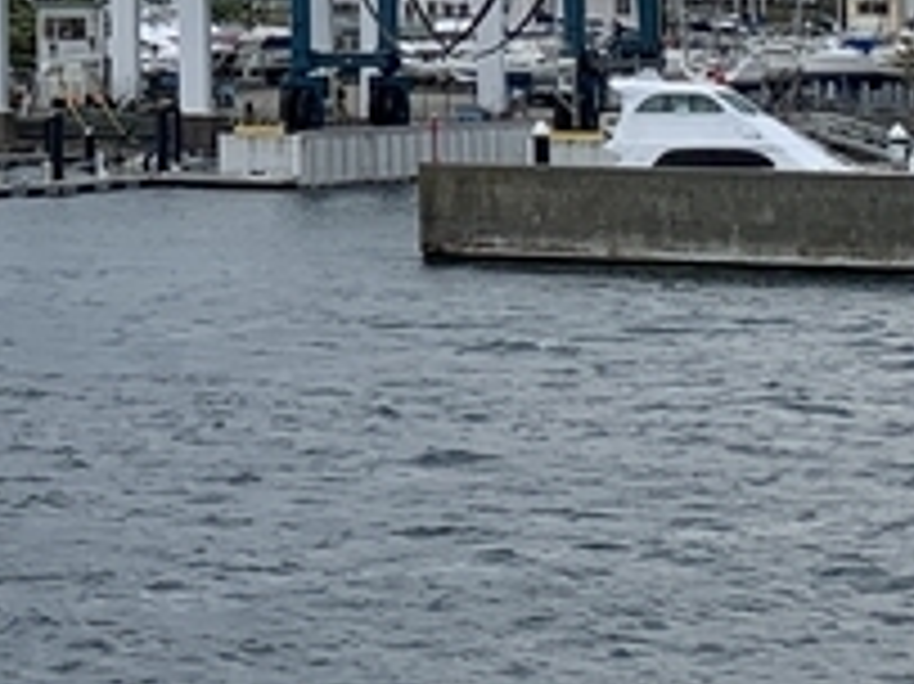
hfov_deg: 12.5
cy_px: -410
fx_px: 4064
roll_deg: +0.9
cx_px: -216
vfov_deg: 9.3
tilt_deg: +7.2
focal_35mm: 154
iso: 25
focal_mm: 4.25
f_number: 1.8
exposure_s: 1/327
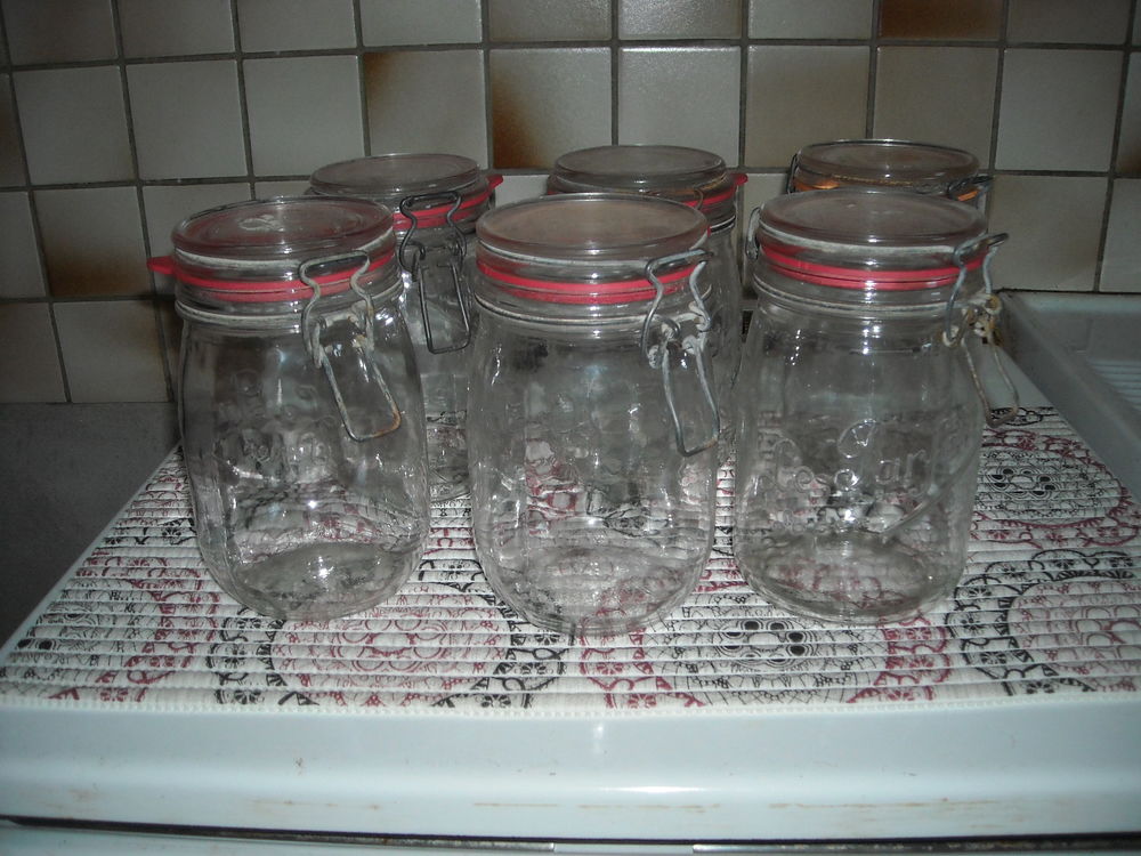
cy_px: 428
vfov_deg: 40.7
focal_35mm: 35
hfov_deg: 52.6
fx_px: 1154
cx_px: 570
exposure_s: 1/60
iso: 200
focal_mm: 5.7
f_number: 2.8
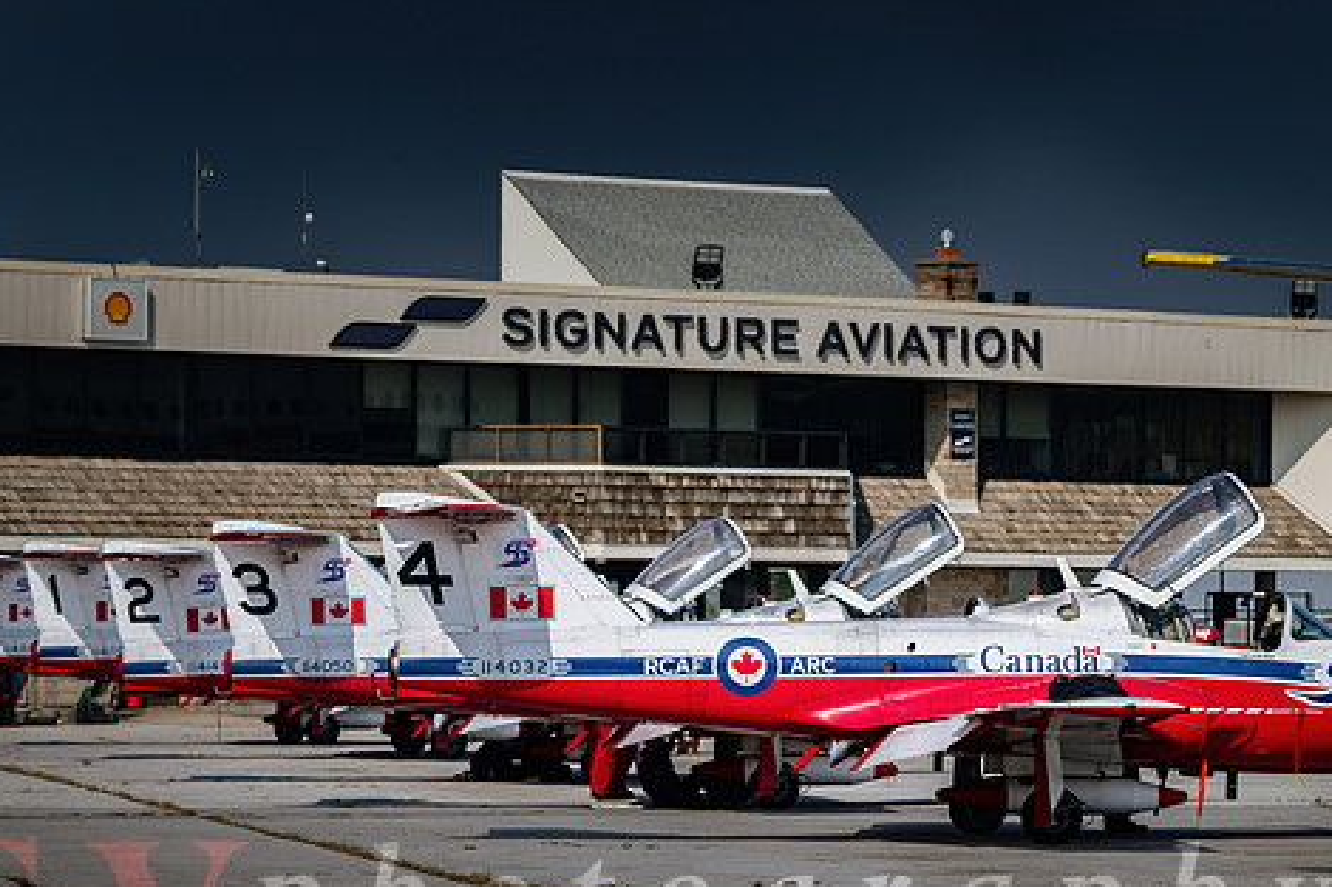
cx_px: 705
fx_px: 8728
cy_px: 546
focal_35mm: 236
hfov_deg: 8.7
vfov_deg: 5.8
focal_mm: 180
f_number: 5.6
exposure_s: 1/400
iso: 100
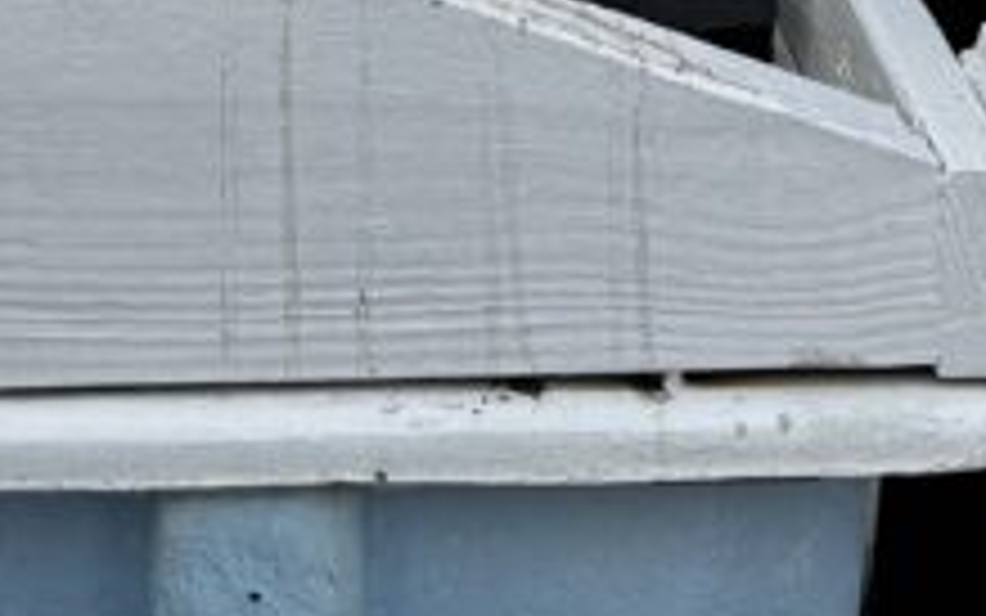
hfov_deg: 17.4
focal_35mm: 119
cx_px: 207
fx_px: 3199
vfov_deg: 9.5
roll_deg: -1.6
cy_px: -989
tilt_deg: -6.6
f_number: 1.78
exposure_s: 1/4049
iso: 80
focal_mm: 6.76
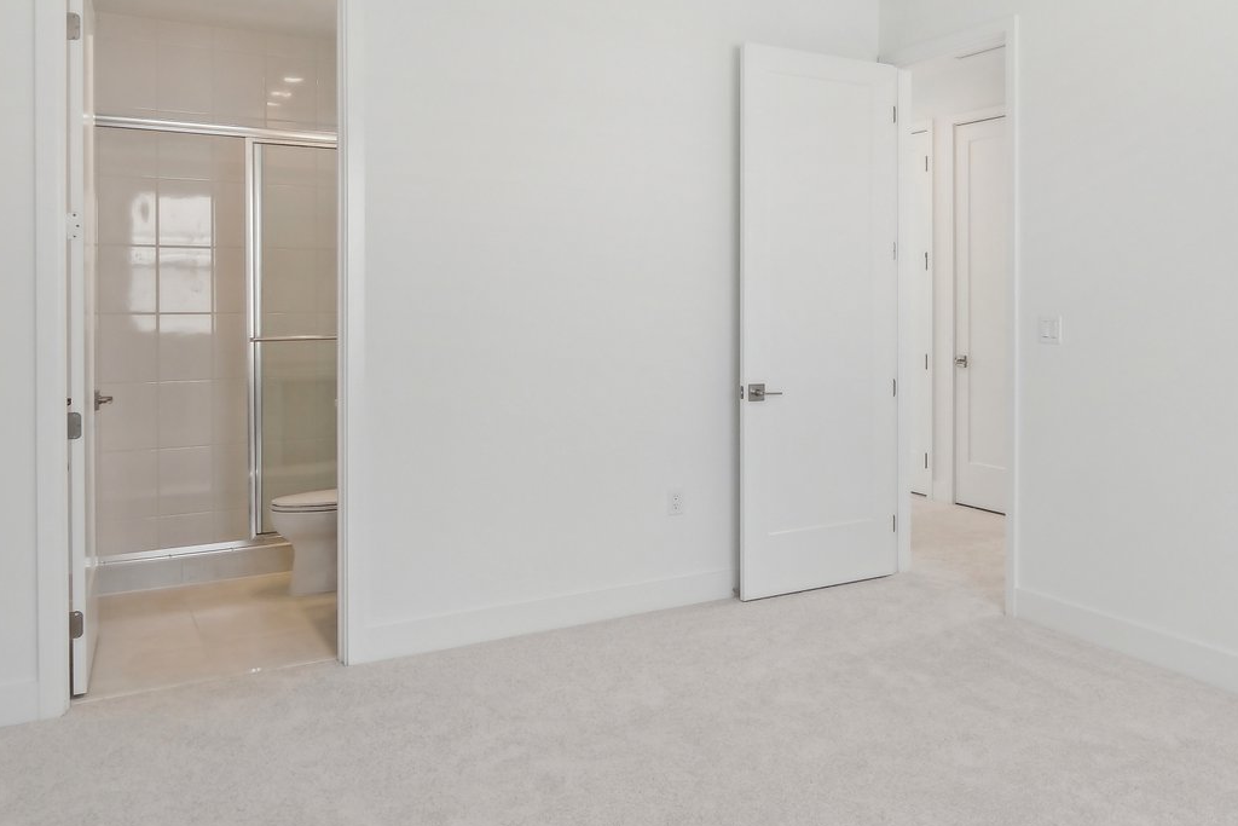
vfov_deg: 43.4
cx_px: 877
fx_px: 1032
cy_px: 332
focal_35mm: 30
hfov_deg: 59.7
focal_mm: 10
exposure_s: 1/60
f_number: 8
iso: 400
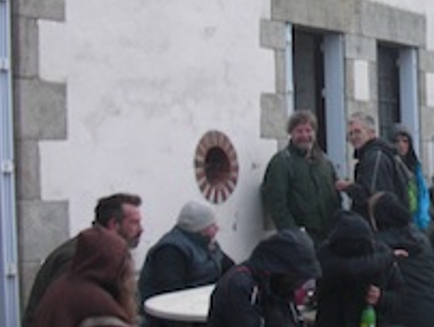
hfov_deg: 20.0
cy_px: 158
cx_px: 544
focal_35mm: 91
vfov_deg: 16.3
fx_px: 1142
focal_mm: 6.3
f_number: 2.8
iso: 100
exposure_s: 1/60
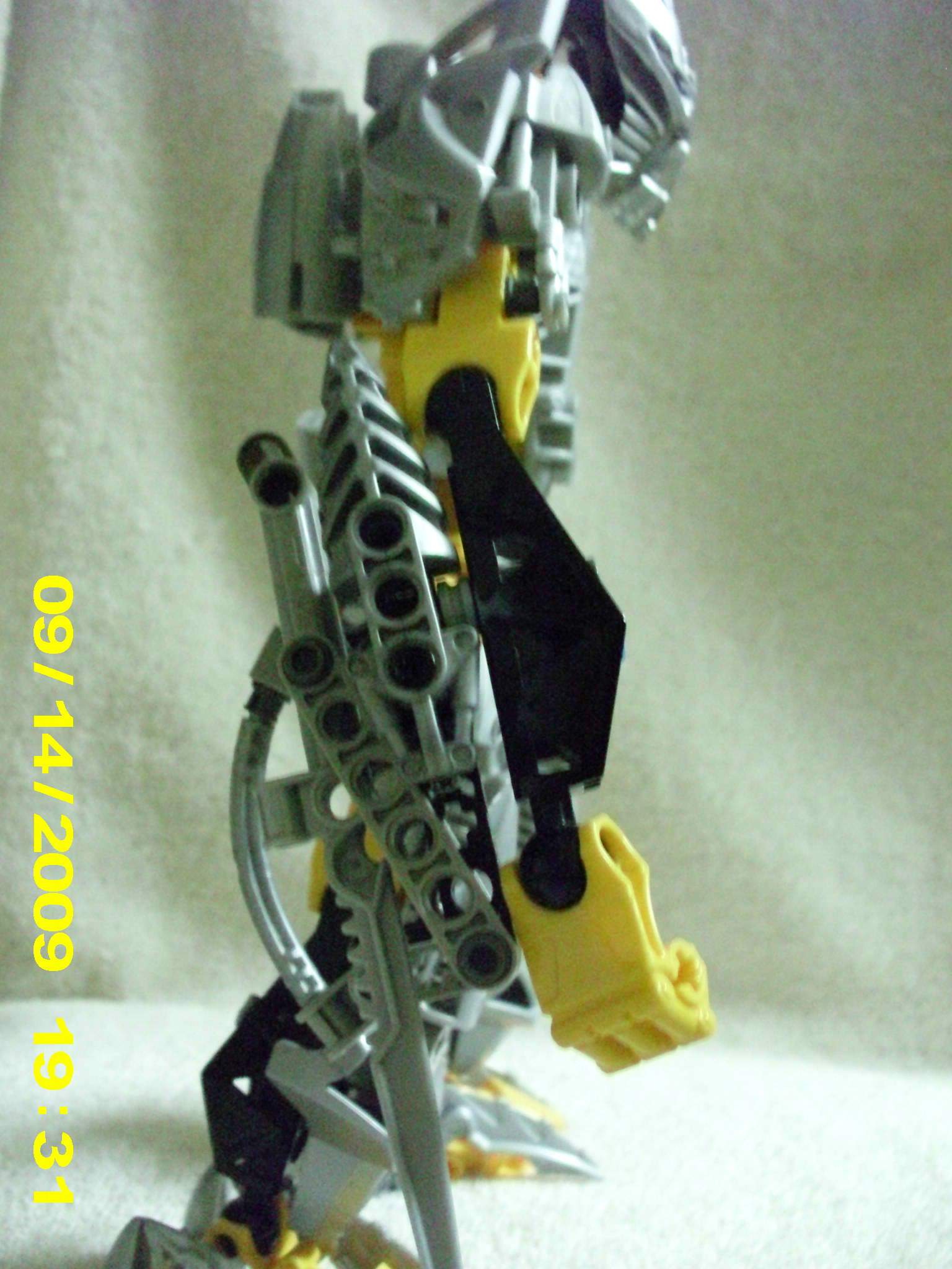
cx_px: 476
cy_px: 634
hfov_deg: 37.7
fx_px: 1393
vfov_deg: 49.0
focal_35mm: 38
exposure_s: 1/11
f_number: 3.1
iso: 1600
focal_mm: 6.3
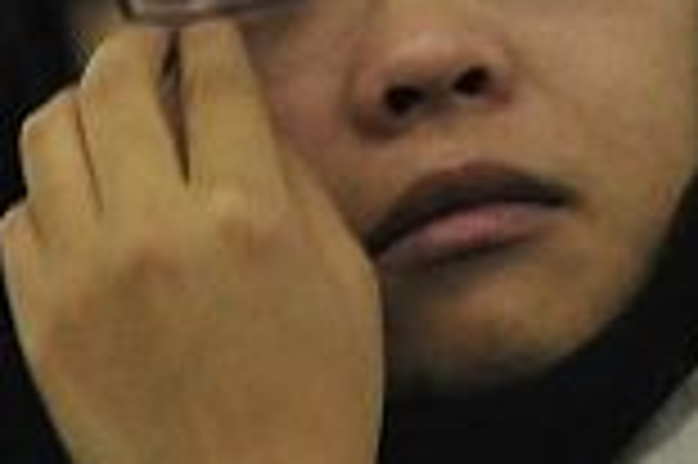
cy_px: 243
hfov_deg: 1.9
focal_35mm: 1086
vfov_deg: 1.3
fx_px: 21034
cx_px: 396
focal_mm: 140
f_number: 10
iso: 2000
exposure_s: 1/25
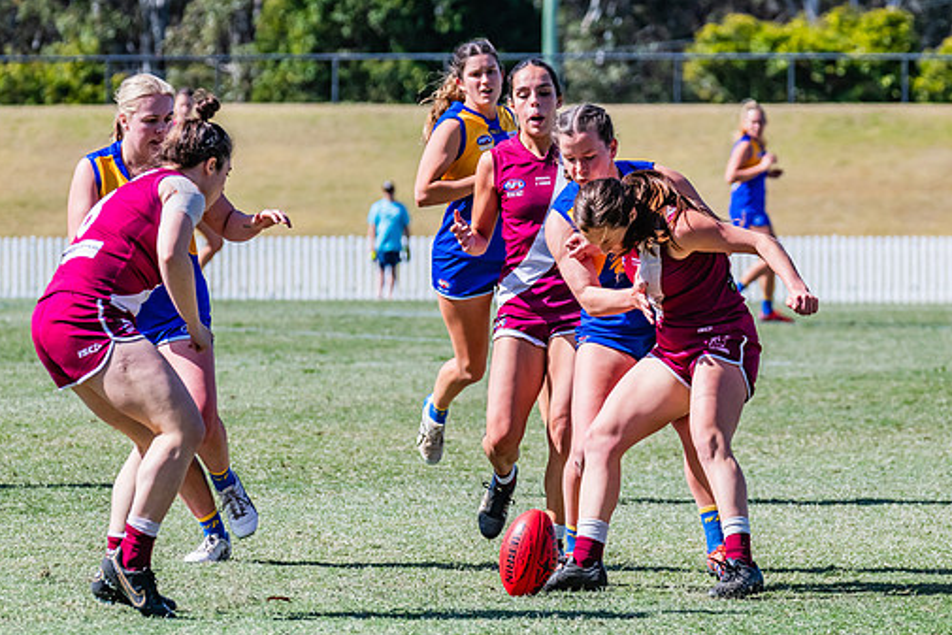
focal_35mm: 354
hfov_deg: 5.8
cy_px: 363
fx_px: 9363
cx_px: 587
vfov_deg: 3.9
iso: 800
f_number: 9
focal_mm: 250
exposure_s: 1/1600
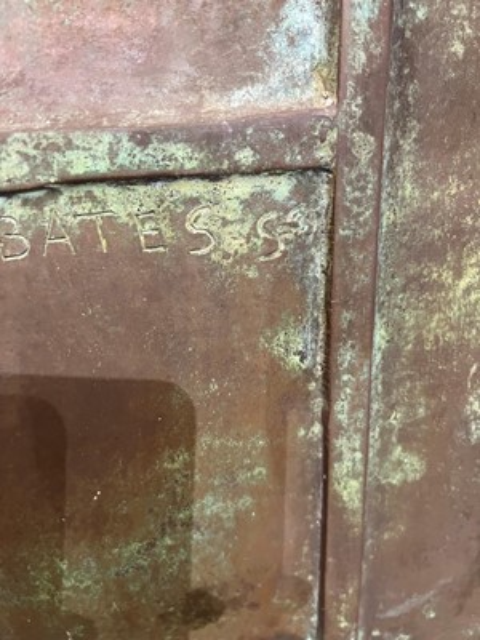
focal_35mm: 26
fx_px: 481
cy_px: 320
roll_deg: +4.9
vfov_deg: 67.3
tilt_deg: -21.2
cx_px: 240
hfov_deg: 53.1
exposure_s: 1/50
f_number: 1.5
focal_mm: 5.7
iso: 400
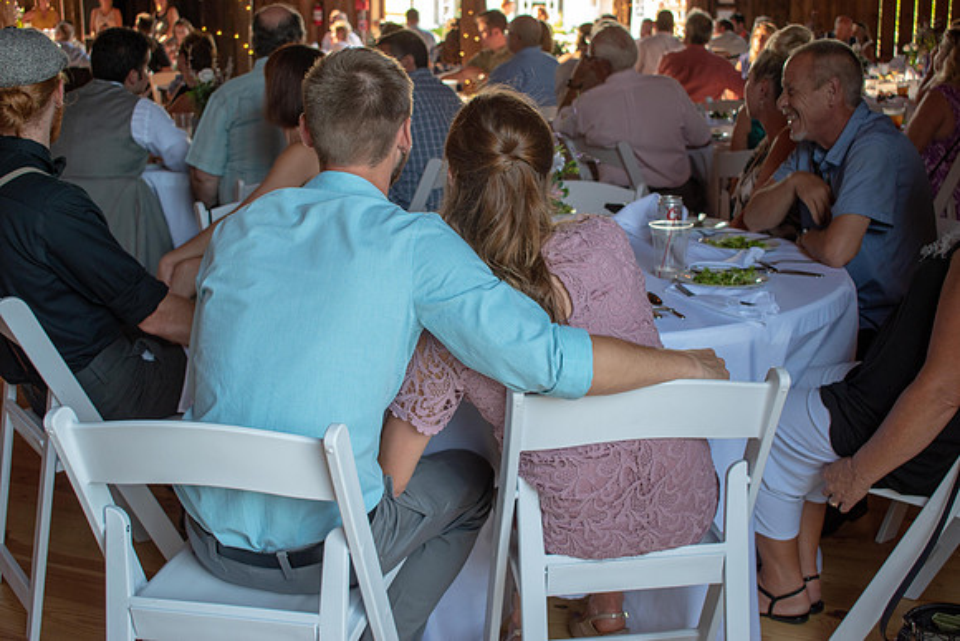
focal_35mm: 46
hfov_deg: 42.3
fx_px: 1240
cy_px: 320
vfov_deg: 29.0
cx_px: 480
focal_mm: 31
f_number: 4.2
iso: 400
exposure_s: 1/80
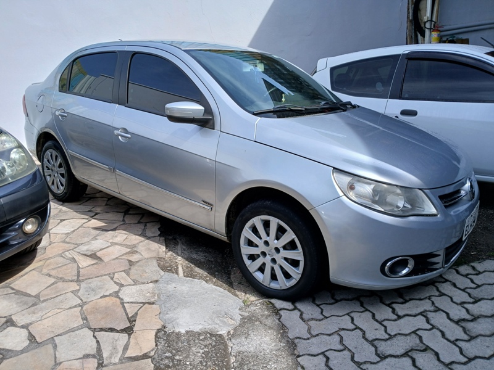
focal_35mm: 26
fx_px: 371
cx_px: 247
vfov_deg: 53.1
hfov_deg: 67.3
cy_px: 185
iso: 20
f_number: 1.8
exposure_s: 1/318
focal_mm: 3.98
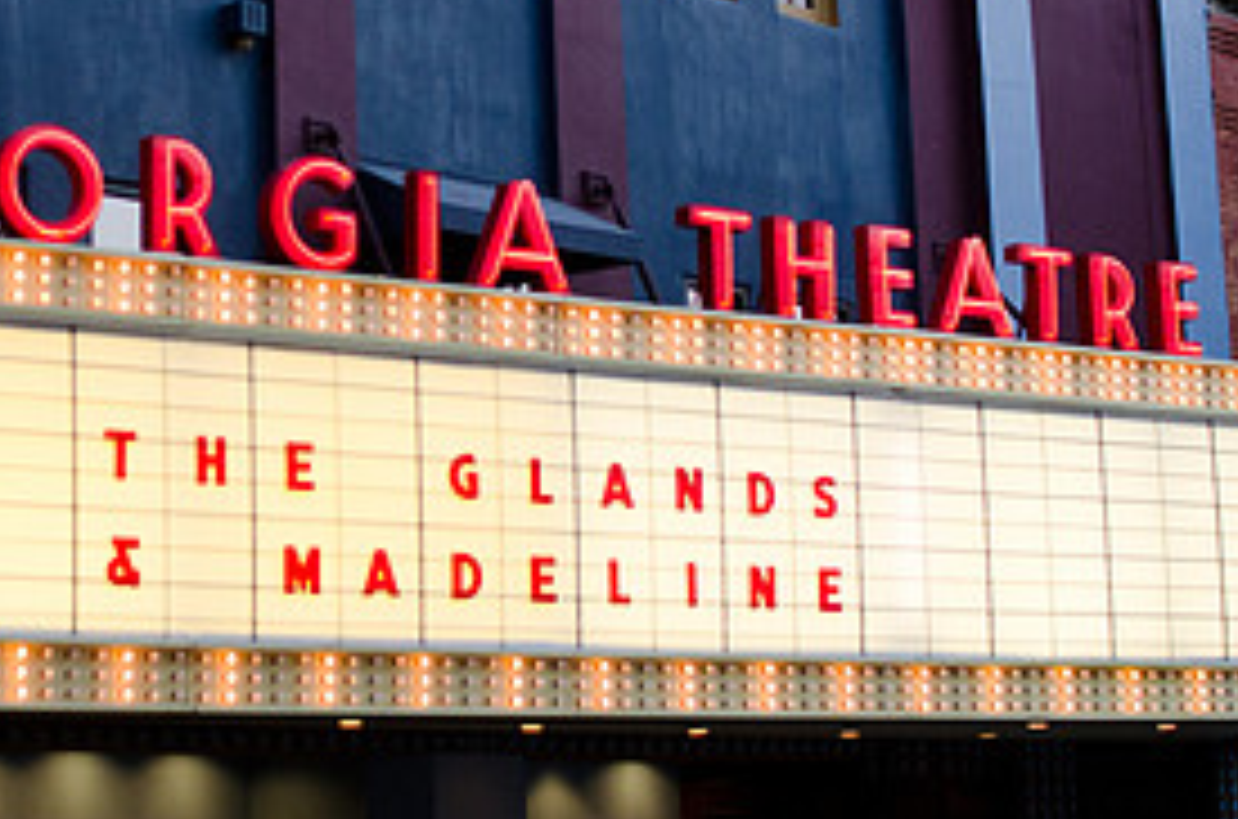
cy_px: 256
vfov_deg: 14.3
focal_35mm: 95
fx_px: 3259
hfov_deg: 21.3
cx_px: 293
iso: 400
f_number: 3.2
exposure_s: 1/1000
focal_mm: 30
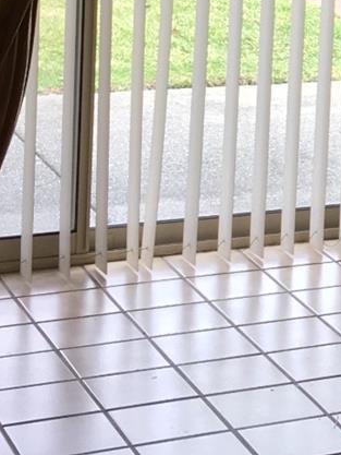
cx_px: 729
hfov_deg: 9.8
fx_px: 1825
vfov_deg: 13.9
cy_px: -43
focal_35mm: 139
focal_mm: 4.15
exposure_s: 1/40
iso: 25
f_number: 2.2
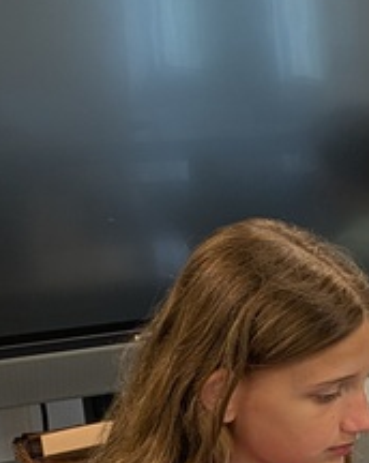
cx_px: 839
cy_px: 486
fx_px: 1588
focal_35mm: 116
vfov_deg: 16.2
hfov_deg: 11.4
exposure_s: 1/30
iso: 59
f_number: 1.89
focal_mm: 5.43
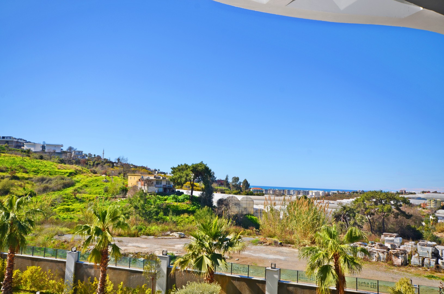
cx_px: 222
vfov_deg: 43.4
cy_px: 147
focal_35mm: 30
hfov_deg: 62.0
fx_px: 369
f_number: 9
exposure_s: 1/250
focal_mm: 20
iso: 100
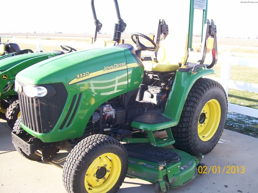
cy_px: 96
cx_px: 129
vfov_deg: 39.7
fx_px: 268
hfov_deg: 51.4
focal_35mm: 36
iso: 80
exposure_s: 1/290
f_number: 2.7
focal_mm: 6
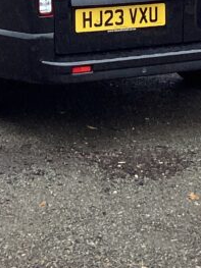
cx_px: 27
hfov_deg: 11.8
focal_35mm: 125
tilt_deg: -6.2
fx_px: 969
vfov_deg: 15.2
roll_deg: +0.3
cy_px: -51
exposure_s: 1/241
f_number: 2.4
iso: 25
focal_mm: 3.3
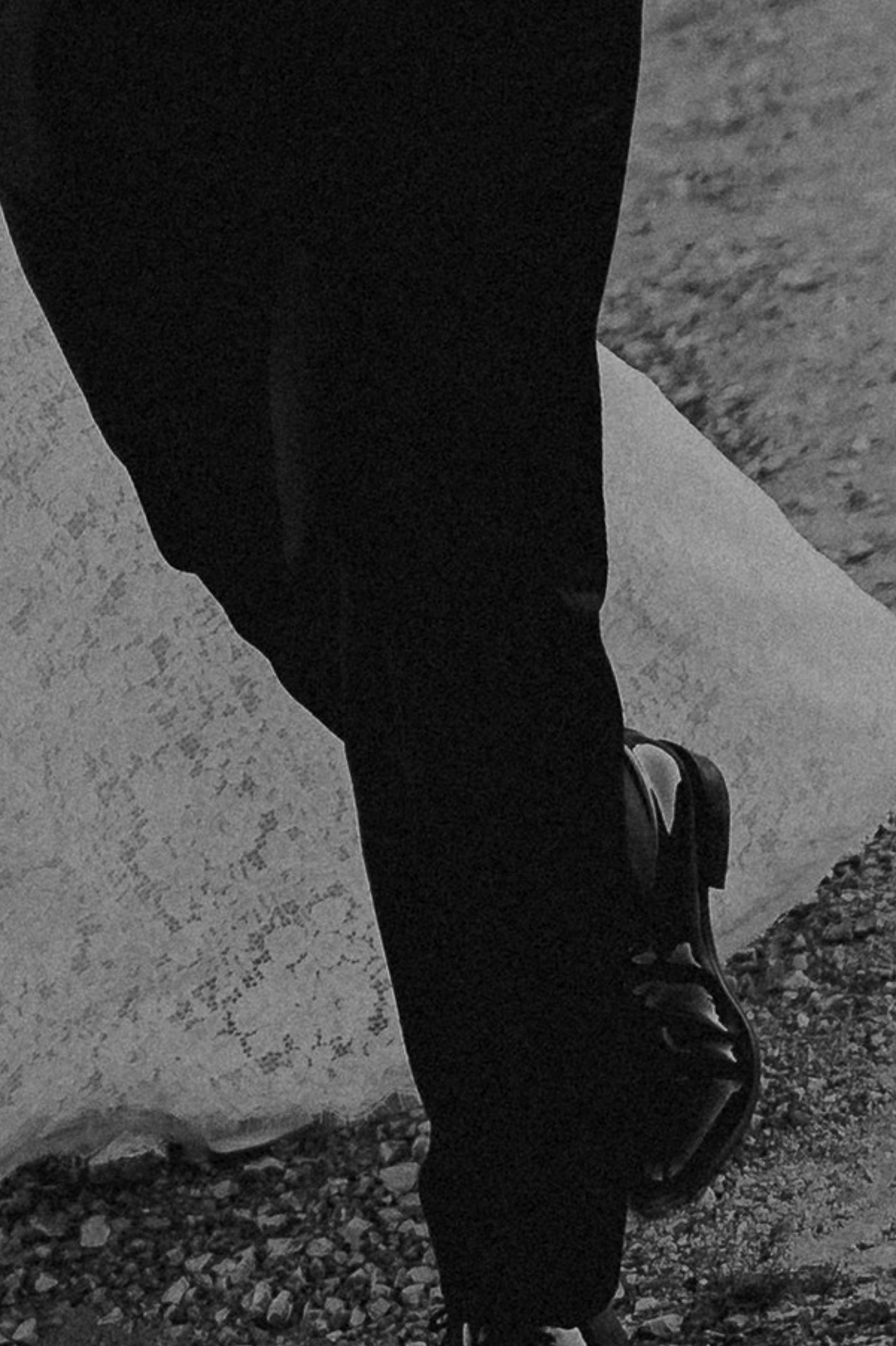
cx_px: -380
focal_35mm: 149
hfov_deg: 9.0
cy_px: -1207
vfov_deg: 12.4
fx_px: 5564
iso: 125
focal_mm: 35
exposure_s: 1/1600
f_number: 1.4
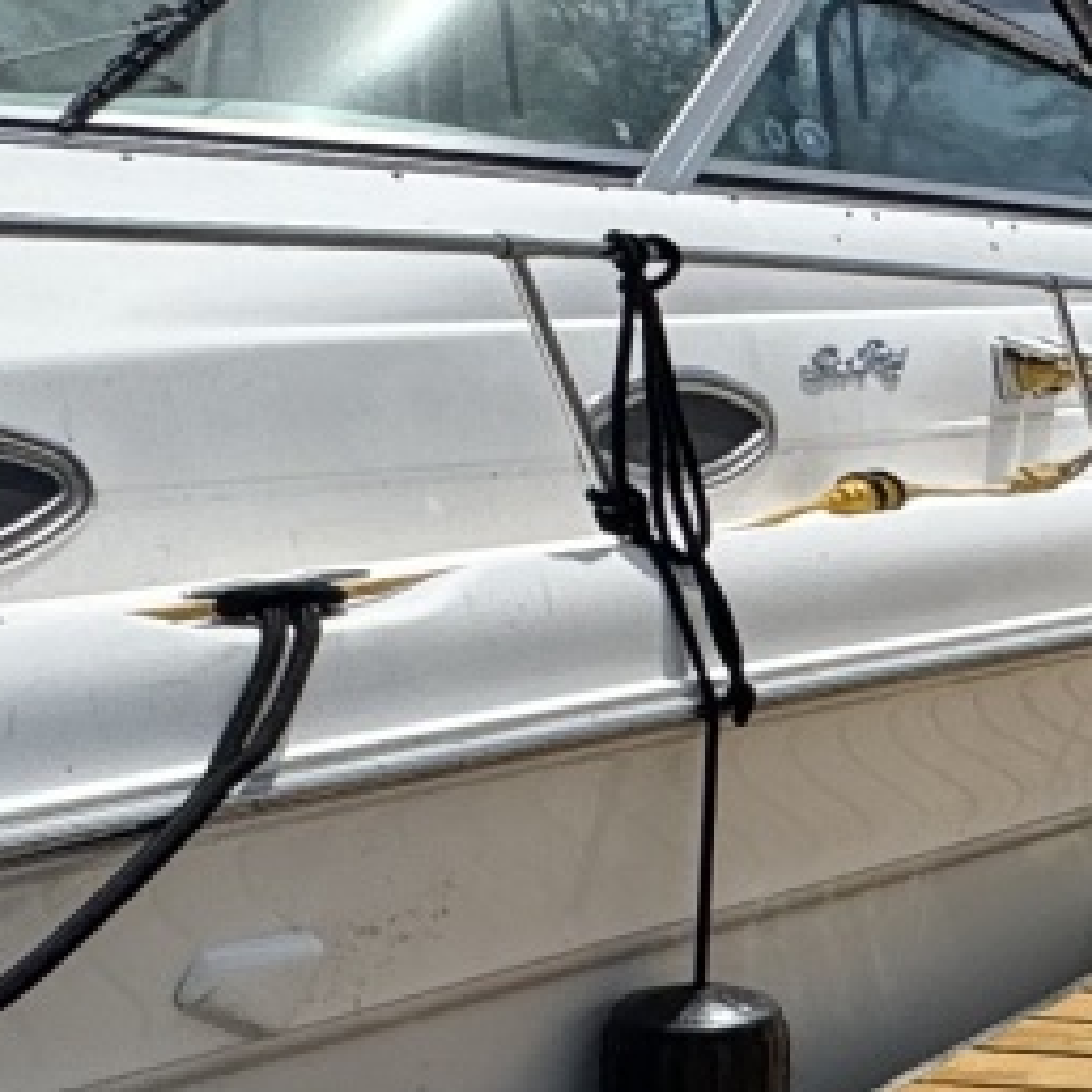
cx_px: 2537
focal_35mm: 77
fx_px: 2748
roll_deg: -0.5
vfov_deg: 22.3
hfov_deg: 15.0
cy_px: 807
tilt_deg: -16.5
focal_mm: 2.22
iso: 50
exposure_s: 1/3390
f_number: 2.2
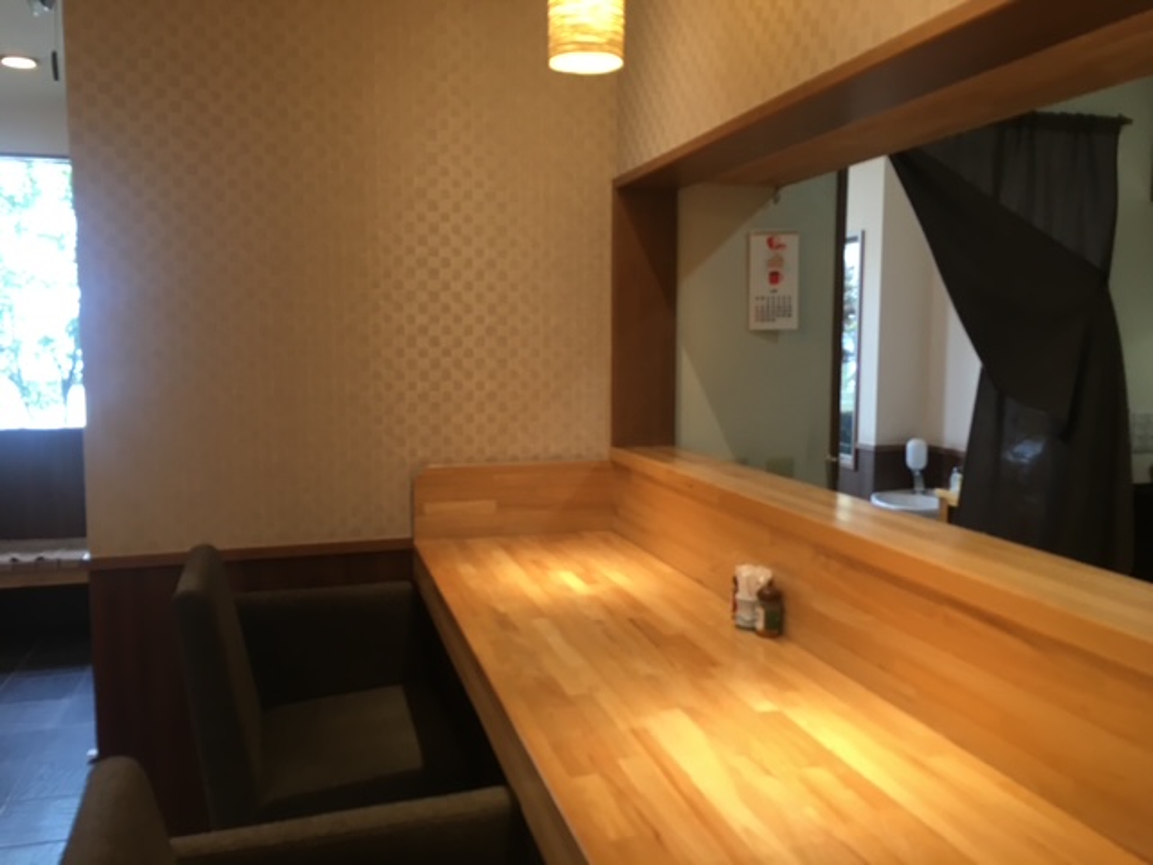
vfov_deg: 48.2
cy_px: 432
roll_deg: -0.5
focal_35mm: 29
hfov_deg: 61.7
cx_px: 576
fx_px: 966
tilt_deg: -5.7
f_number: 2.2
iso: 64
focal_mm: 4.15
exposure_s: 1/30
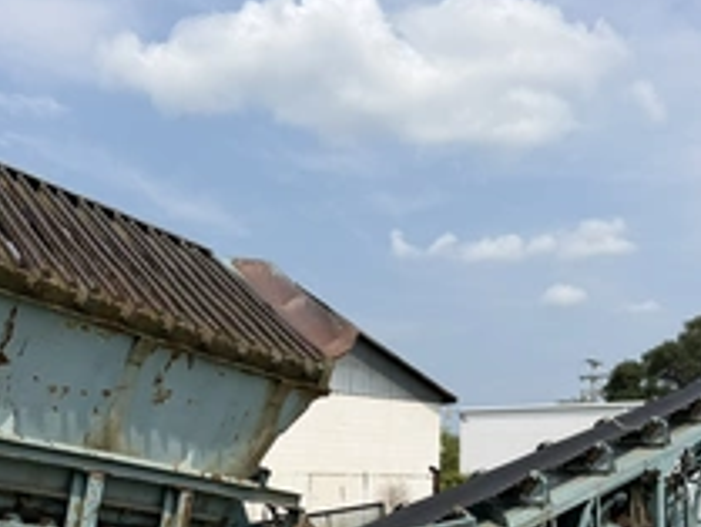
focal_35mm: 46
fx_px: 932
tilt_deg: -2.7
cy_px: 463
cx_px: 292
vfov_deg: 30.3
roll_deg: -0.4
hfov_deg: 41.1
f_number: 1.78
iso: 80
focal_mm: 6.76
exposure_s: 1/6173
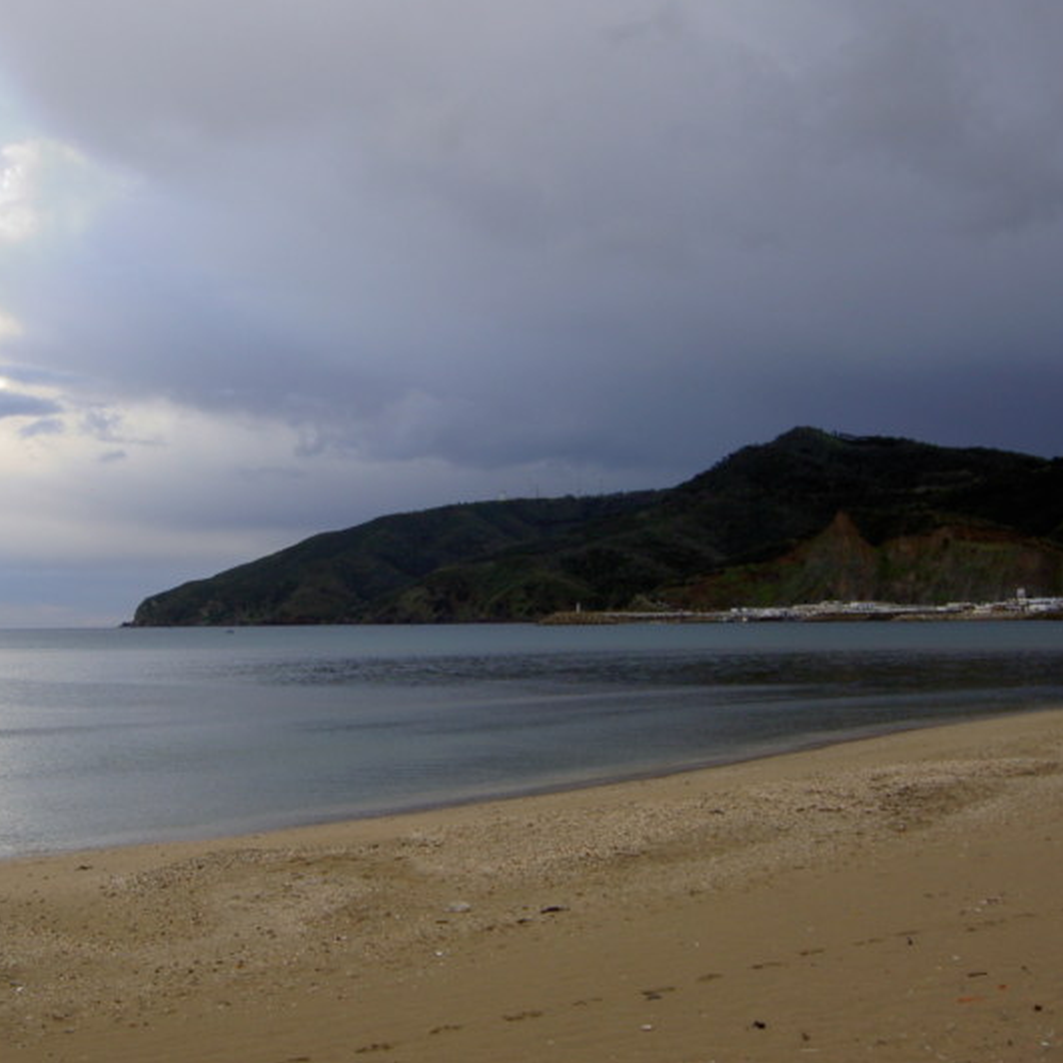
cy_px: 536
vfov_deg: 40.9
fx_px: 1424
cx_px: 415
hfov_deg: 40.7
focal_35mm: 41
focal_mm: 5.6
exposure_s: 1/125
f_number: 4.7
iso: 50
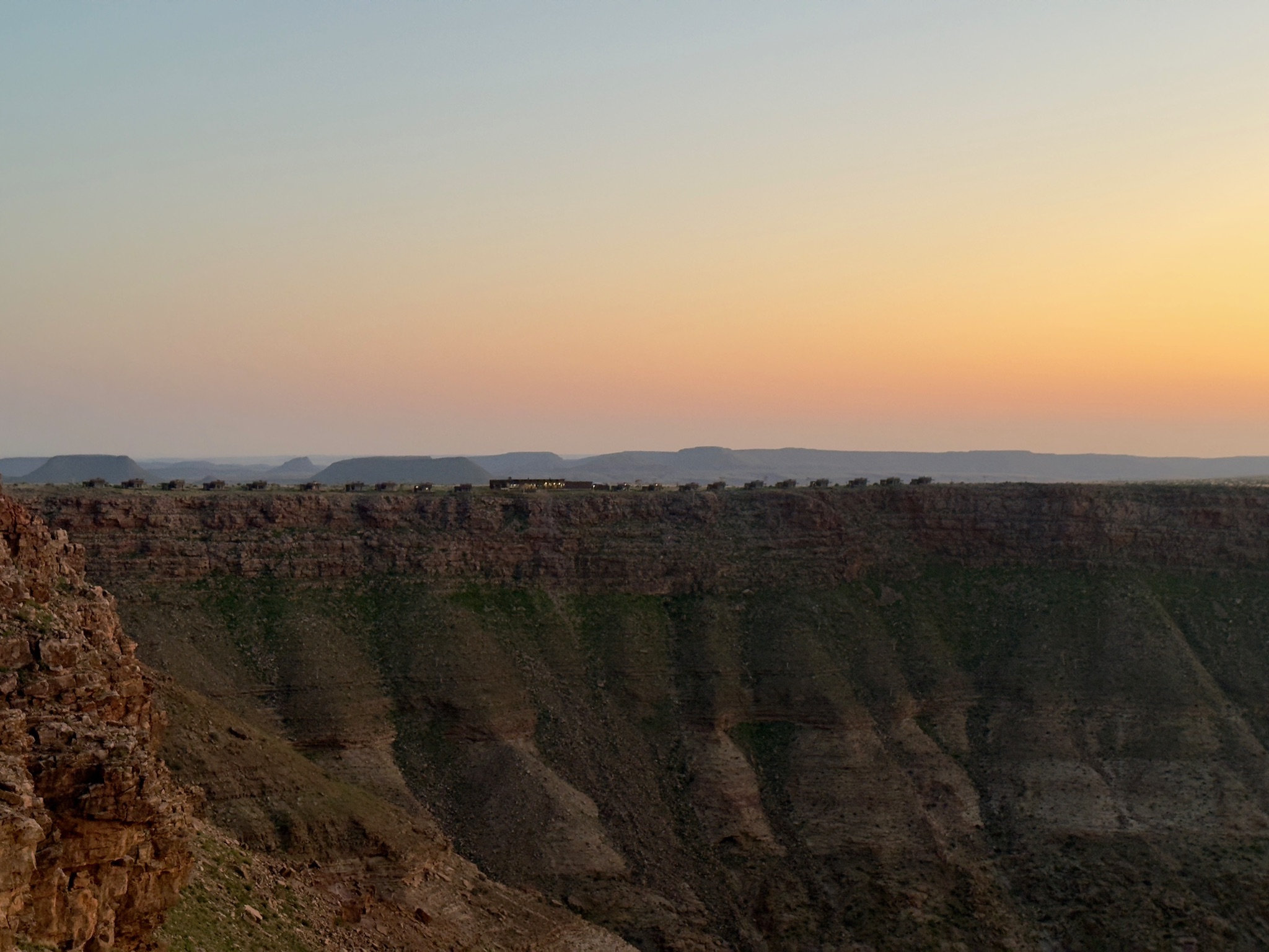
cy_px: 476
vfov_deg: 30.3
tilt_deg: -1.0
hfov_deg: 39.7
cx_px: 634
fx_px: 1760
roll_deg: -0.2
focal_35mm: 48
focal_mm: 6.76
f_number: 1.78
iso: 400
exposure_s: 1/40
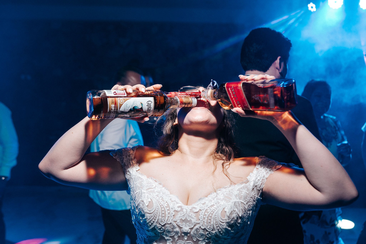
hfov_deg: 54.4
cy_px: 122
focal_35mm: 35
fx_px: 356
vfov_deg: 37.8
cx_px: 183
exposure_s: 1/160
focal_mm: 35
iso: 1000
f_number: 3.2
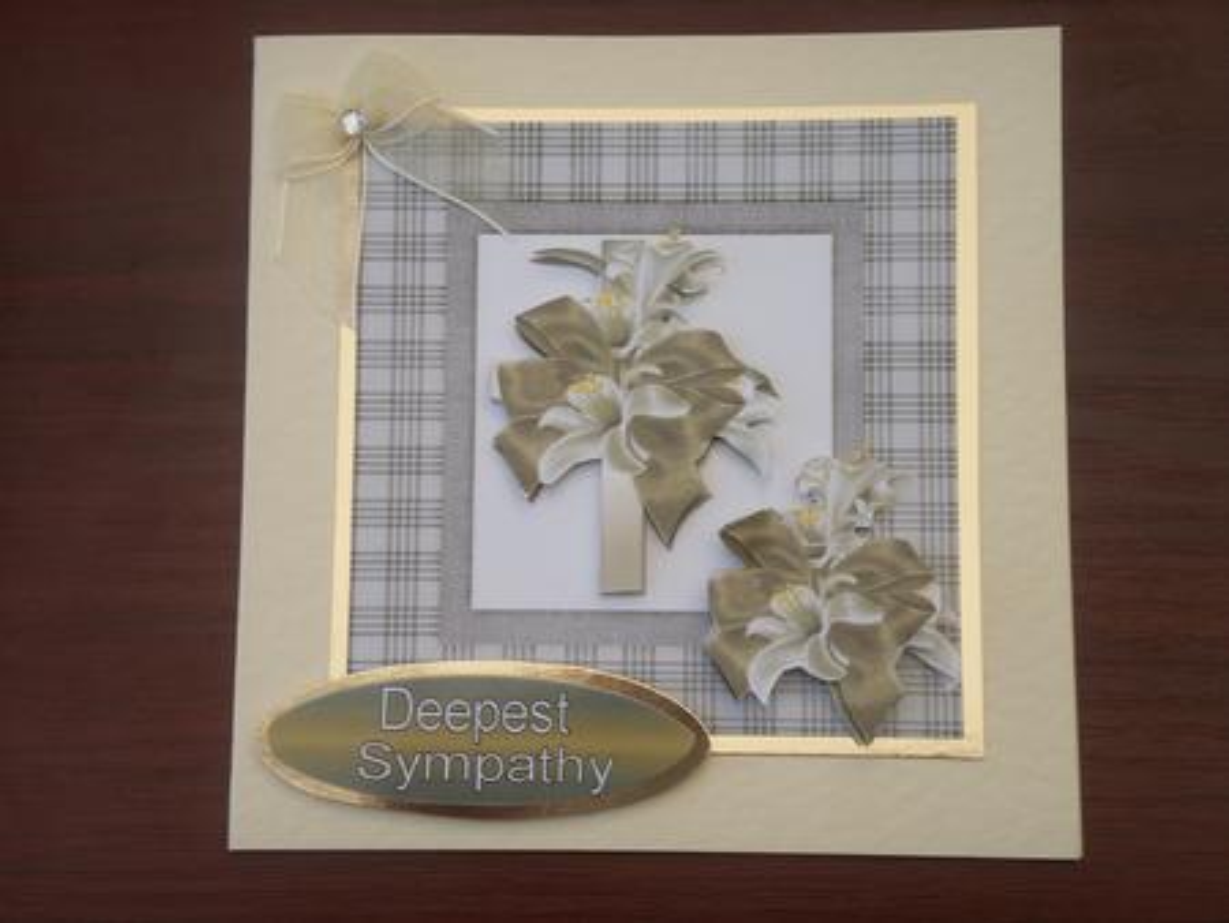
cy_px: 462
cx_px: 614
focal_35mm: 63
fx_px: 2238
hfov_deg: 30.7
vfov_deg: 23.3
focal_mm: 13
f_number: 7.1
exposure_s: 1/80
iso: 50
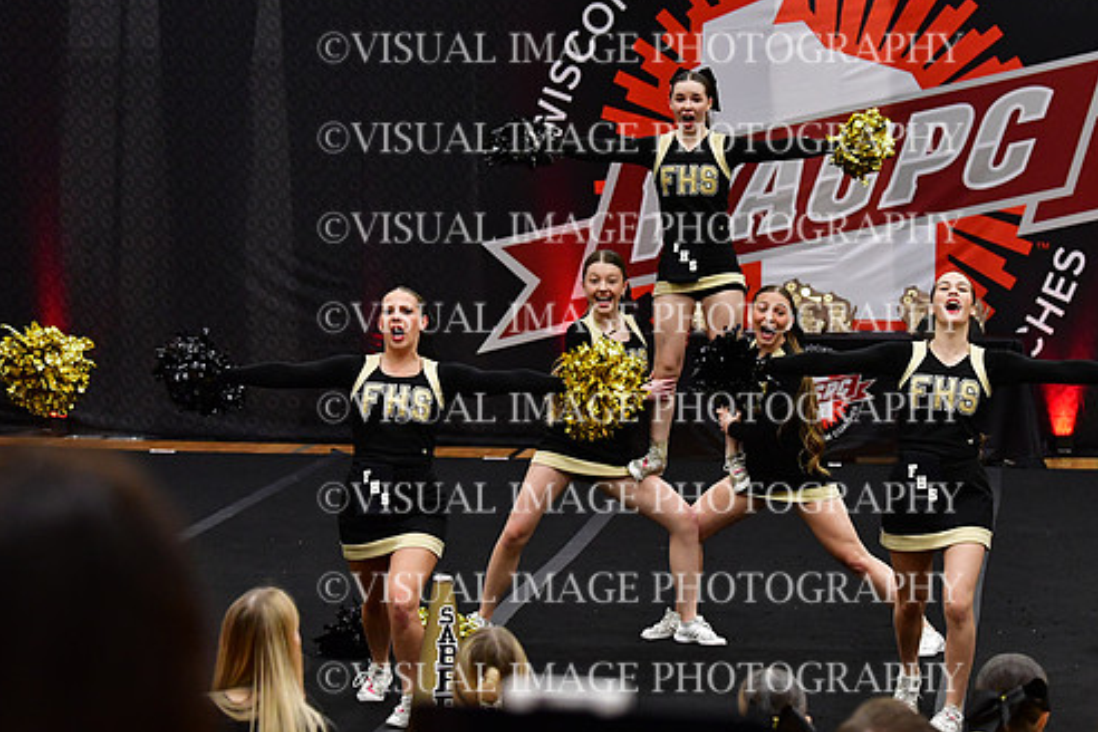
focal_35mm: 145
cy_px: 363
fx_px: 4422
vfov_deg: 9.5
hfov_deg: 14.1
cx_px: 640
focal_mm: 82
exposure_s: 1/500
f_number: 4
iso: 4000
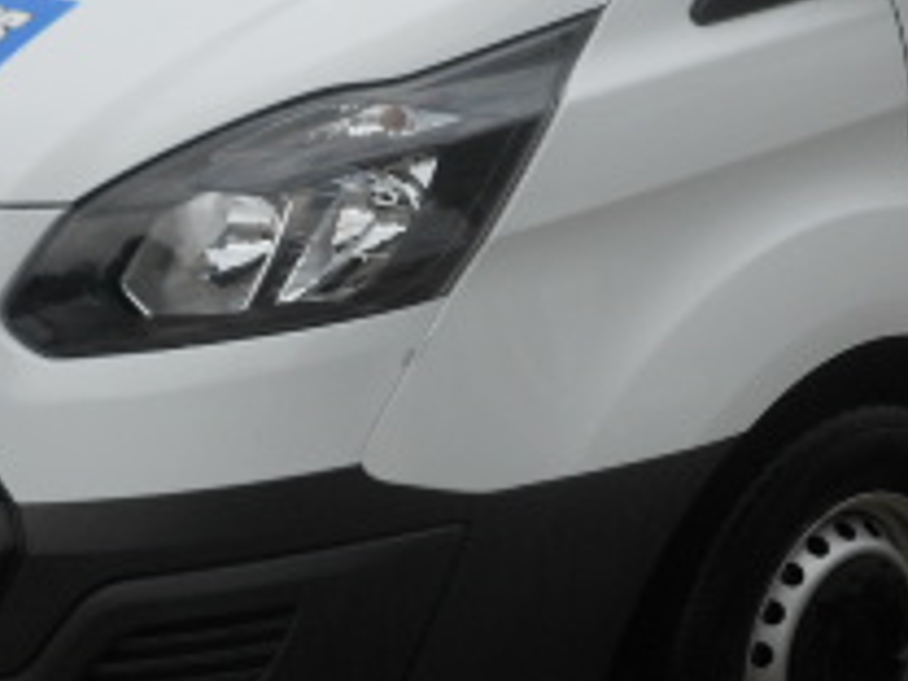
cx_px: 716
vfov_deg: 17.0
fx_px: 2256
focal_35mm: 86
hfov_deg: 22.5
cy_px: 96
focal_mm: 5
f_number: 2.7
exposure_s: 1/640
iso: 80
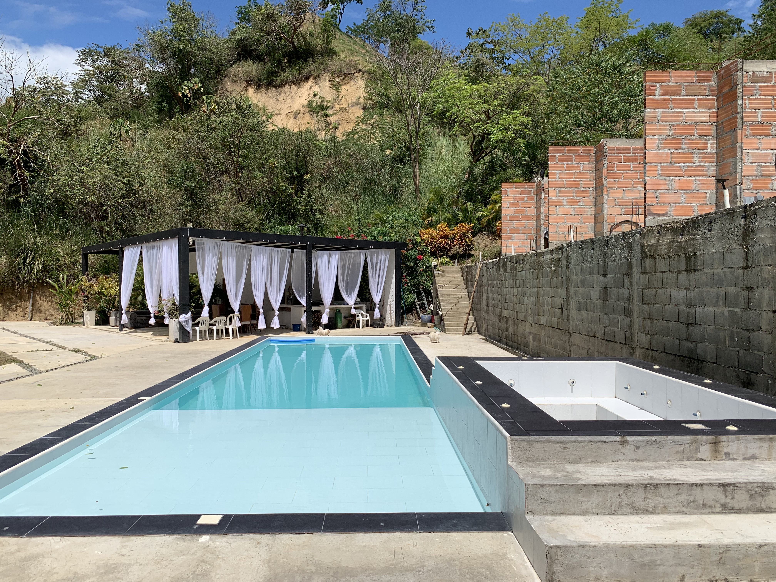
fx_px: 583
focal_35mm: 26
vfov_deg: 53.1
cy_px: 291
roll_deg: +0.1
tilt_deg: -0.2
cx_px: 388
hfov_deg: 67.3
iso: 25
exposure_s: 1/4902
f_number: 1.8
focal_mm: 4.25
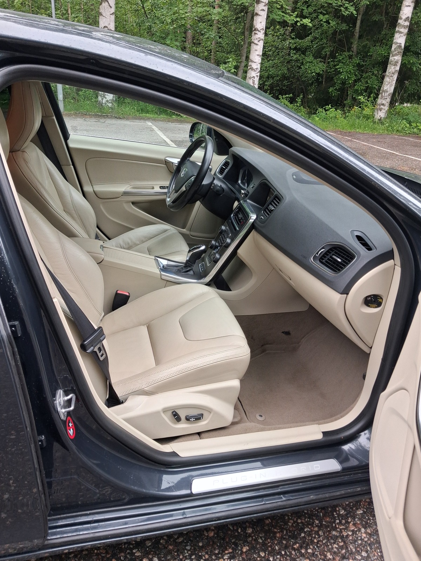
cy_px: 280
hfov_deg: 51.4
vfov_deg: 65.3
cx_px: 210
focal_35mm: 27
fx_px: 438
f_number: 1.8
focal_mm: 4
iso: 100
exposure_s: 1/100
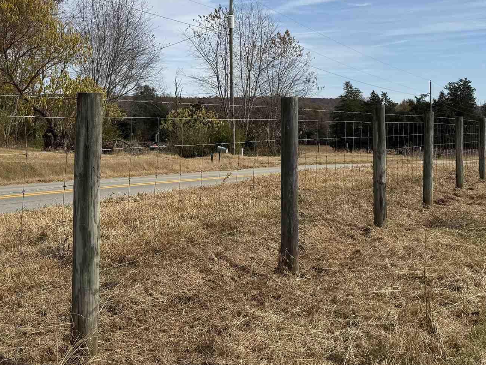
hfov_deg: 33.8
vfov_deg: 25.4
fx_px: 800
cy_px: 93
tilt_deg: -2.1
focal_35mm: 57
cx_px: 245
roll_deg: +1.1
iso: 80
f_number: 1.78
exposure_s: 1/6173
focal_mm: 6.76
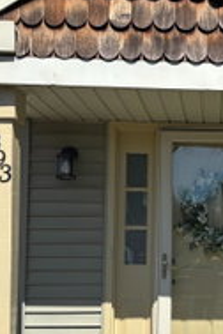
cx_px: 233
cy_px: 223
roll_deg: -1.0
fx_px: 567
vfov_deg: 32.6
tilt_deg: +2.4
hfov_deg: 21.3
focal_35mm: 61
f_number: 1.6
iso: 50
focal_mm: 5.96
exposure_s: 1/4082
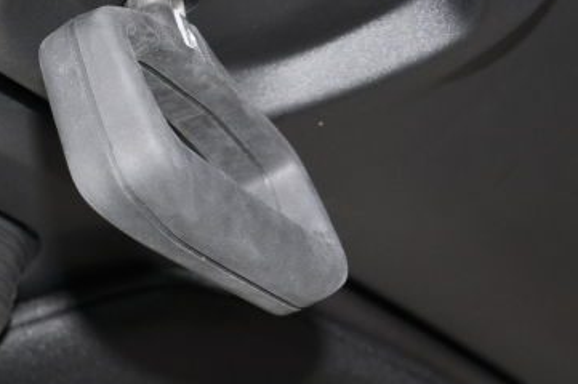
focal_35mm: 106
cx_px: -109
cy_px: 109
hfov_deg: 18.3
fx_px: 1707
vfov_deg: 12.8
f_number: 6.3
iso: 200
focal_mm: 25
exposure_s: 1/200
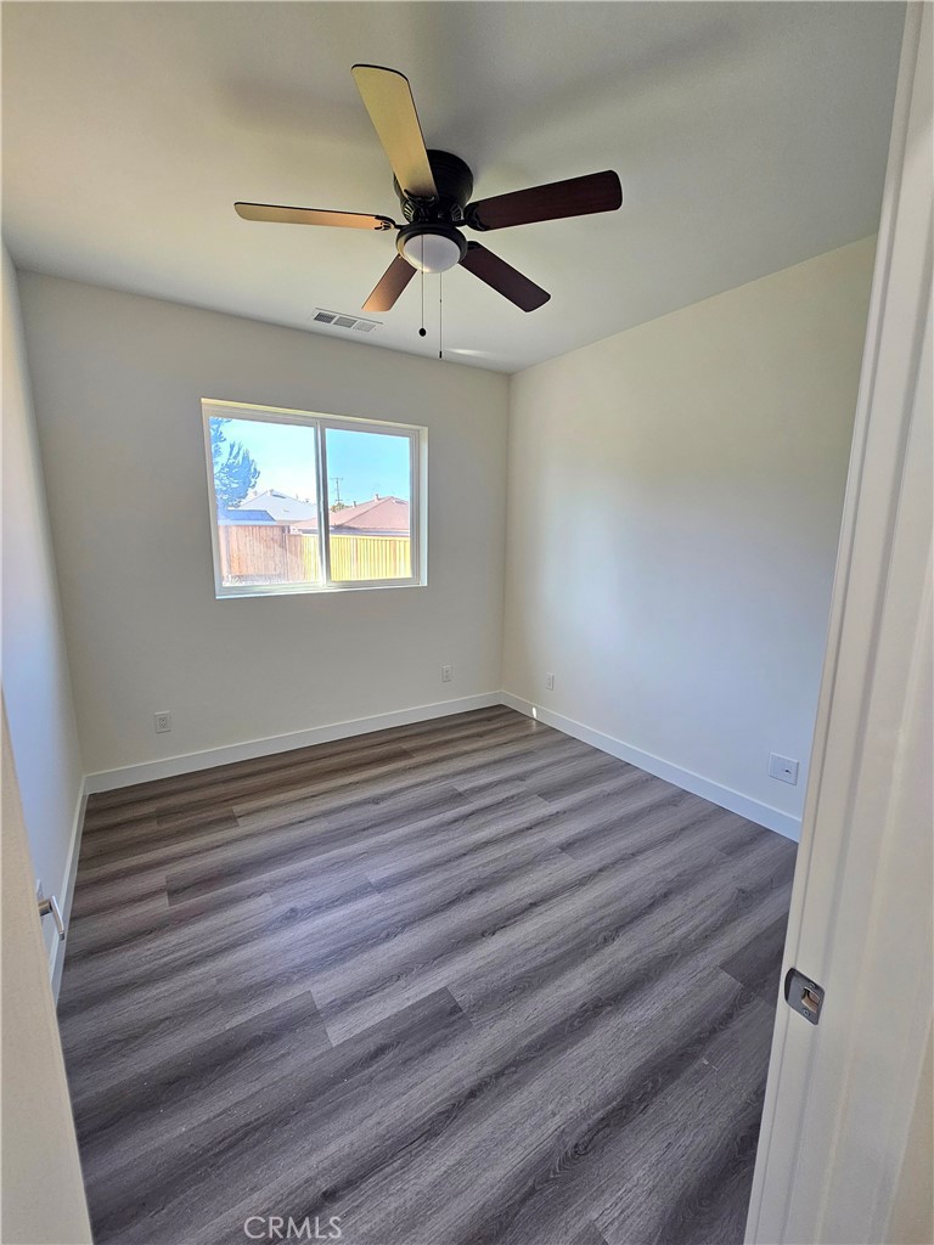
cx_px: 467
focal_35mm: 13
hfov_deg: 89.9
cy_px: 622
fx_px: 468
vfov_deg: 106.2
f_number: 2.2
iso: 80
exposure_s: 1/60.2
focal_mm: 2.2
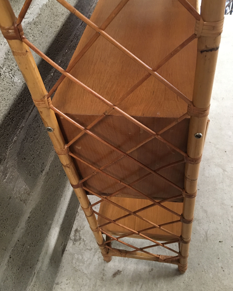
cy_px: 134
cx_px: 118
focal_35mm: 31
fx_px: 267
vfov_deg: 57.1
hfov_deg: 47.1
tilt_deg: -47.6
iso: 200
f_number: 2.2
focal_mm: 4.15
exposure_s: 1/20
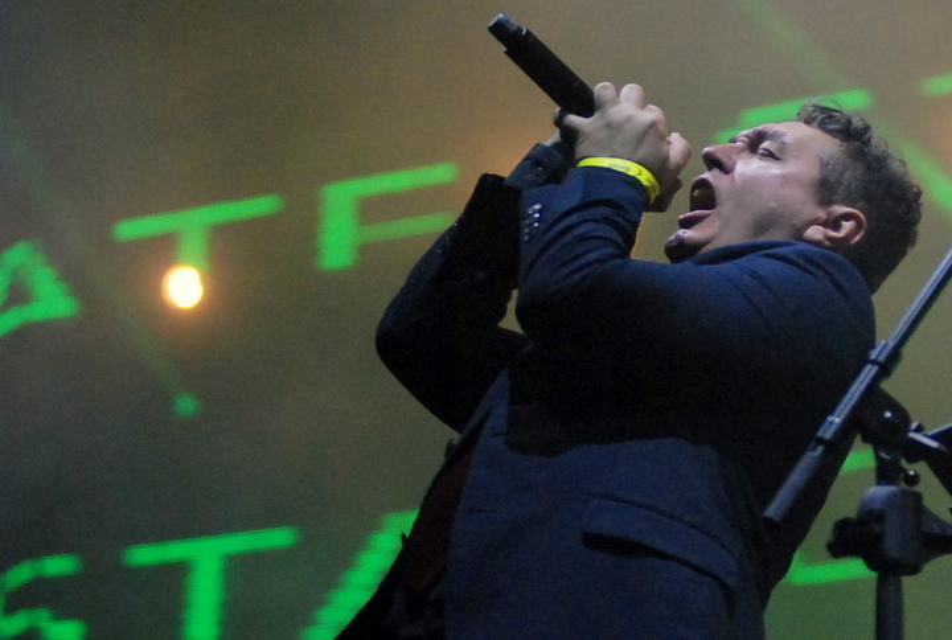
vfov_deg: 11.5
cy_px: 320
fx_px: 3181
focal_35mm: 120
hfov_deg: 17.0
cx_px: 476
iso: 1600
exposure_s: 1/400
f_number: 2.8
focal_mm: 80
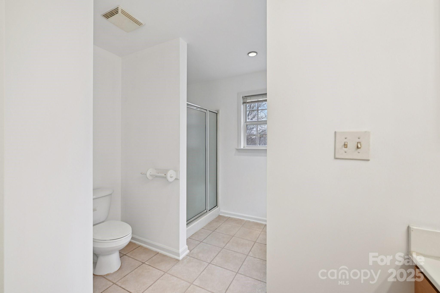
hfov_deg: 104.3
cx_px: 220
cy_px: 146
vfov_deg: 81.2
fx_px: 171
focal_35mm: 14
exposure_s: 1/15
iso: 140
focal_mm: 14
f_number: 8
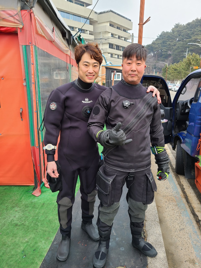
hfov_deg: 53.1
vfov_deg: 67.3
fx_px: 201
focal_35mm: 26
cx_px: 100
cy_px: 134
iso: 40
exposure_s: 1/119
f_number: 1.8
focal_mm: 5.4
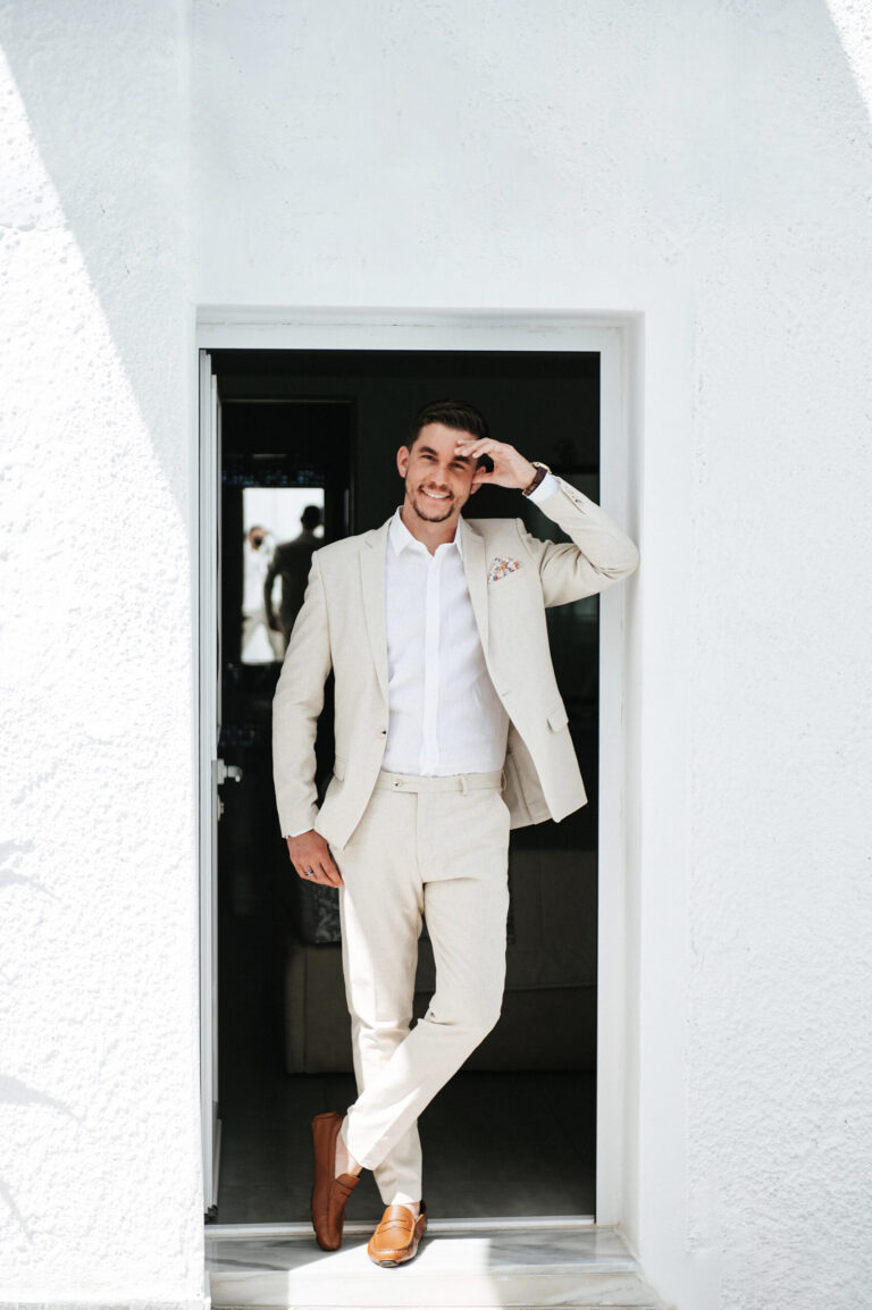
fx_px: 2401
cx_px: 436
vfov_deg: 30.5
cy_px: 655
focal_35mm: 66
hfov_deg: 20.6
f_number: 2.8
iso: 100
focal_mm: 66
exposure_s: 1/1000
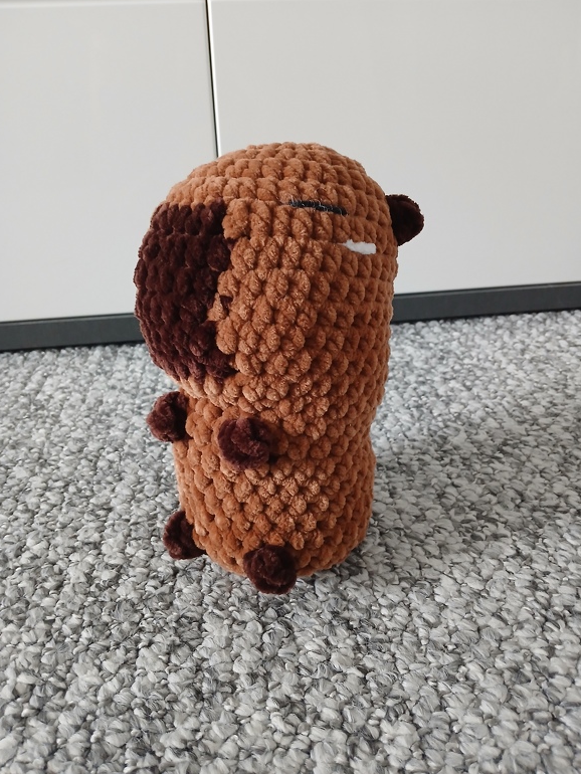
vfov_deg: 65.3
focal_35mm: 27
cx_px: 289
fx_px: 604
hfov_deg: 51.4
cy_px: 373
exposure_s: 1/25
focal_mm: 3.98
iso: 400
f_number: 1.8
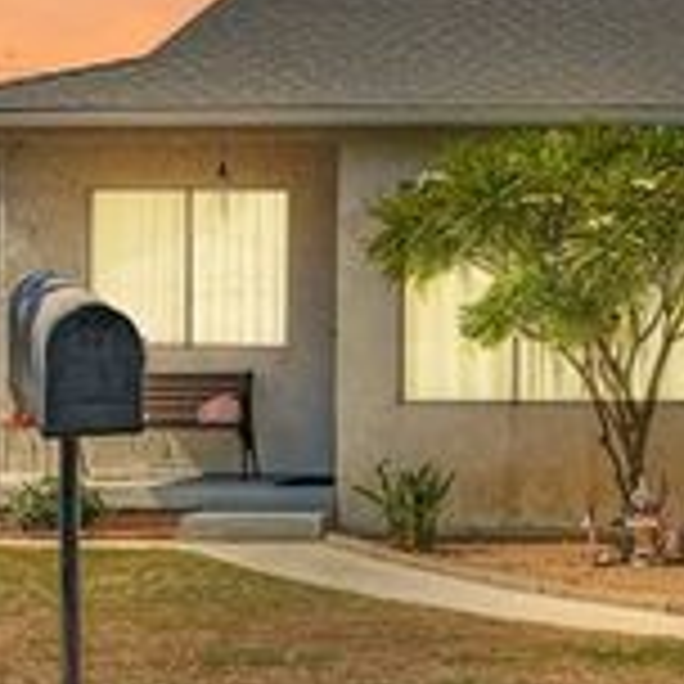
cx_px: 850
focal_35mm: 118
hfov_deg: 14.3
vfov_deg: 14.8
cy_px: 367
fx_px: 2638
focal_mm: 33
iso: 100
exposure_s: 1/125
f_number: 13
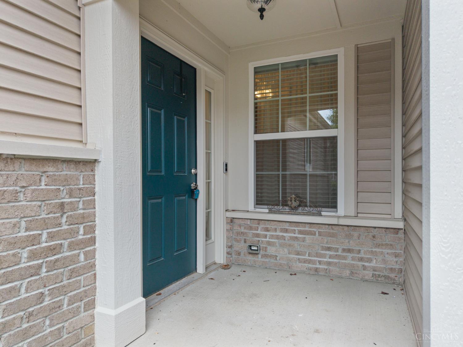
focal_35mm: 24
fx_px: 321
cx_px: 232
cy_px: 174
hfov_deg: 71.6
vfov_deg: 56.8
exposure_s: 1/180
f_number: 1.8
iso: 160
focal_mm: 8.67
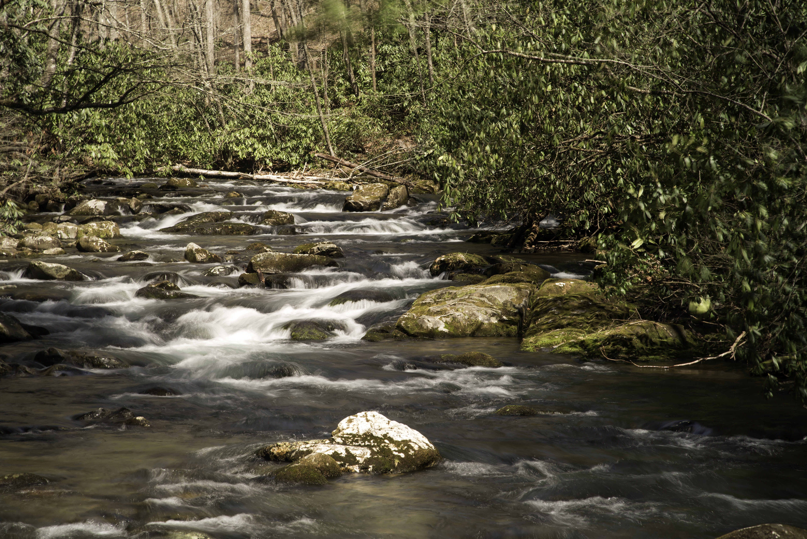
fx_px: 2355
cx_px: 404
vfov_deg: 13.1
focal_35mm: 105
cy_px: 270
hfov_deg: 19.4
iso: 100
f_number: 13
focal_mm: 105
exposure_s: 1/3
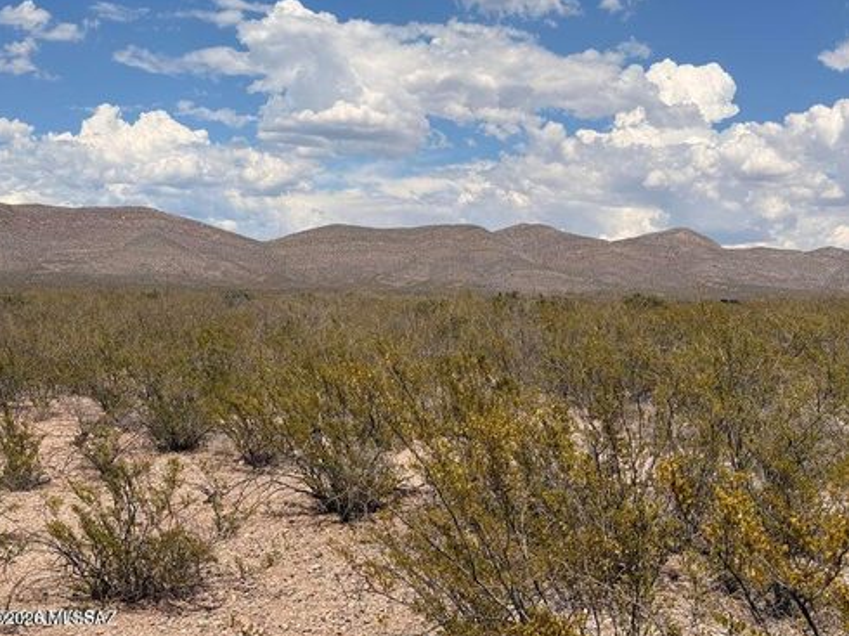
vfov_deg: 29.7
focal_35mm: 49
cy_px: 321
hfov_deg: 38.9
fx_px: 1201
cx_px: 419
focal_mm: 6.76
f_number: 1.78
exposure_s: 1/8772
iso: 64
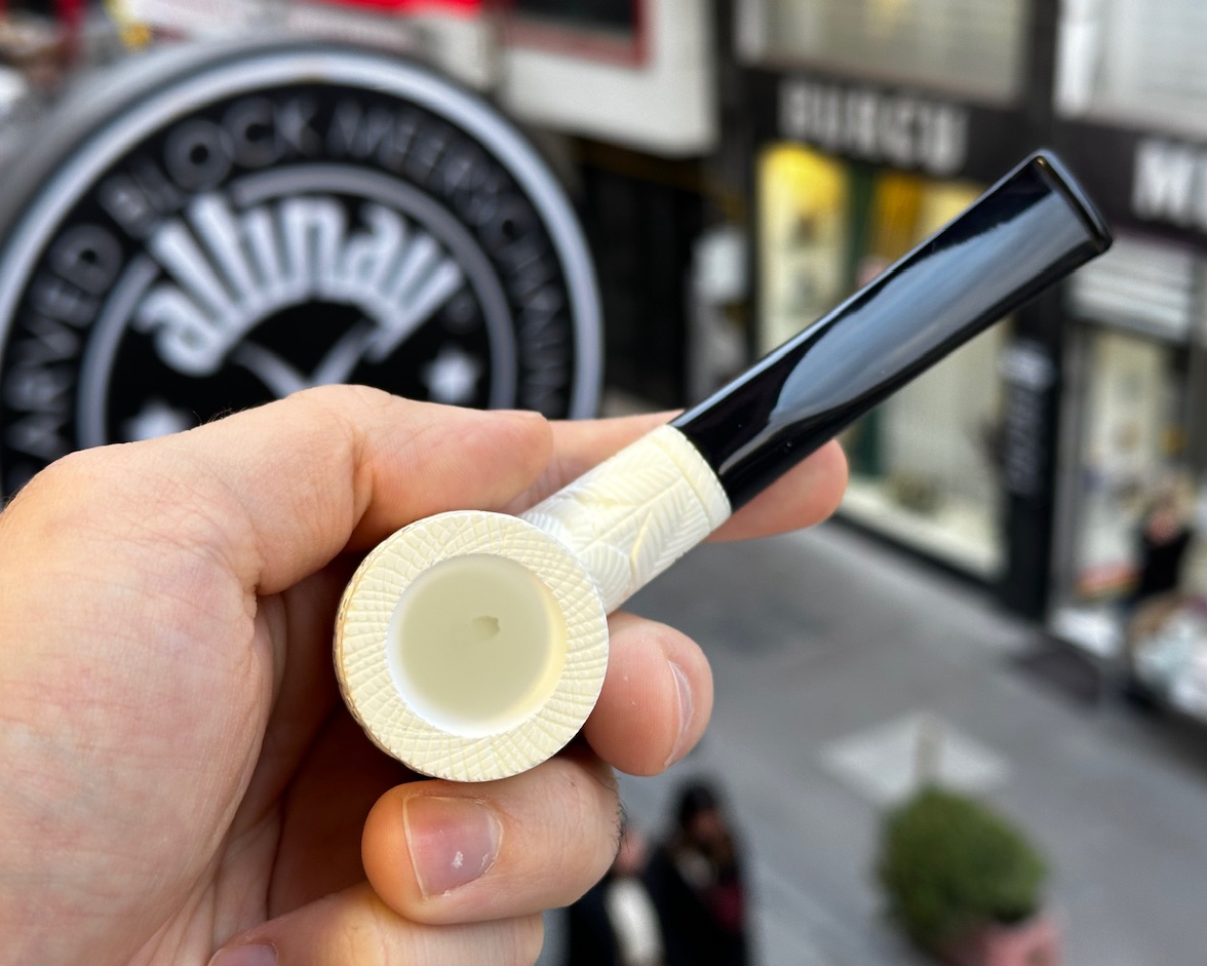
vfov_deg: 29.7
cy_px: 476
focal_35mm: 51
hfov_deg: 36.6
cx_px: 623
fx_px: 1822
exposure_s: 1/50
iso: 64
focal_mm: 6.86
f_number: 1.78
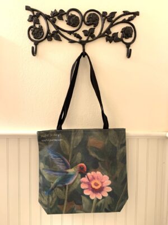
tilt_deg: -2.7
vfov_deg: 67.3
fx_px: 168
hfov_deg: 53.1
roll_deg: -0.8
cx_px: 84
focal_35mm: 26
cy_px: 112
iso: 320
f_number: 1.8
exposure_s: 1/30
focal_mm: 4.25
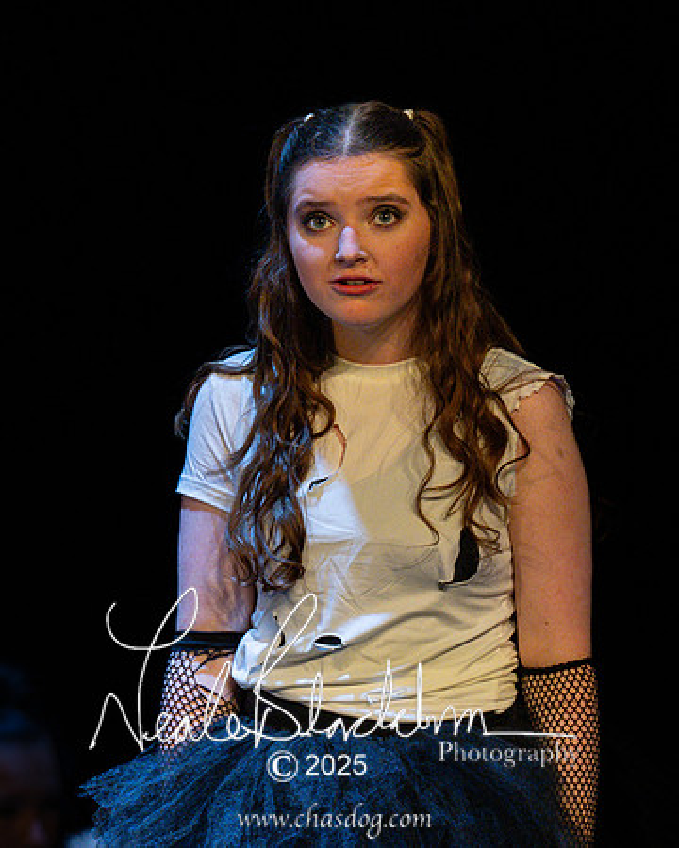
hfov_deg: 3.2
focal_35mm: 487
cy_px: 359
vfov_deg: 4.0
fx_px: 12241
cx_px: 285
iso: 1250
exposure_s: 1/500
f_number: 4
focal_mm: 200
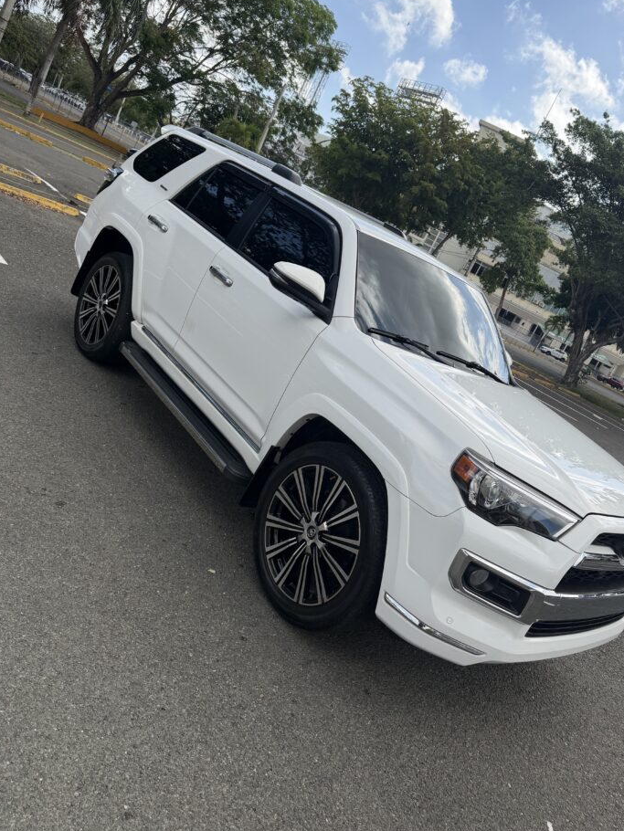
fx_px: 649
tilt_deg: -9.4
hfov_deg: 51.3
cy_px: 373
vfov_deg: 65.2
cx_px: 345
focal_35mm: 27
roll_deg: -28.0
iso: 100
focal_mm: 6.76
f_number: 1.78
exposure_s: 1/3759
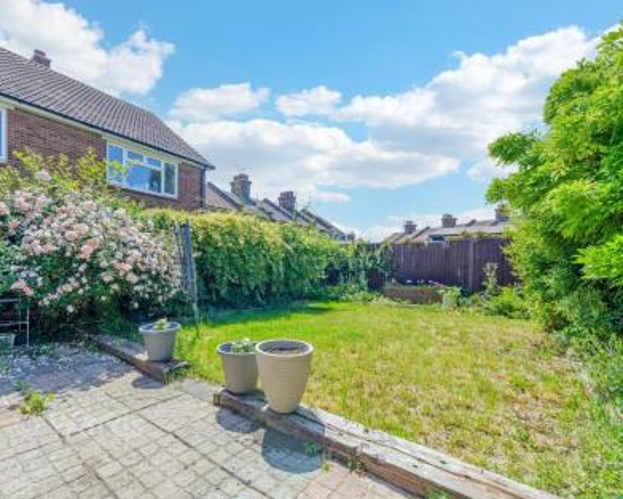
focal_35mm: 16
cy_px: 251
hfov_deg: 92.3
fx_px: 295
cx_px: 261
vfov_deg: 80.4
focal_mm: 14
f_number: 8
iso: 100
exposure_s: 1/100
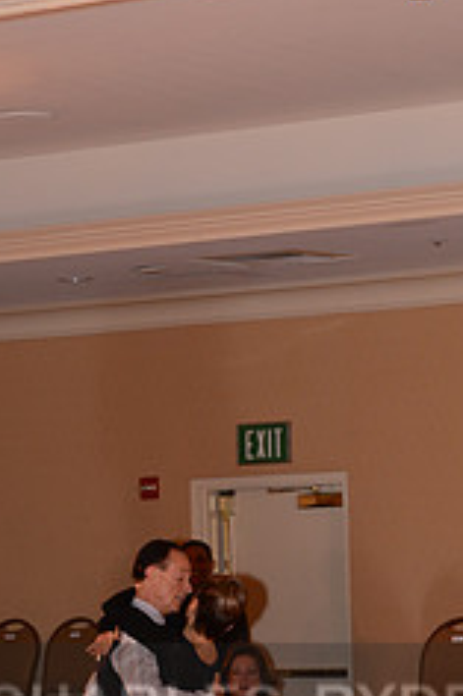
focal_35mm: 172
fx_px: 3323
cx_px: 167
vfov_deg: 11.8
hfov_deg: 8.0
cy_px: 743
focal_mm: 70
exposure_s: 1/200
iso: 800
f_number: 5
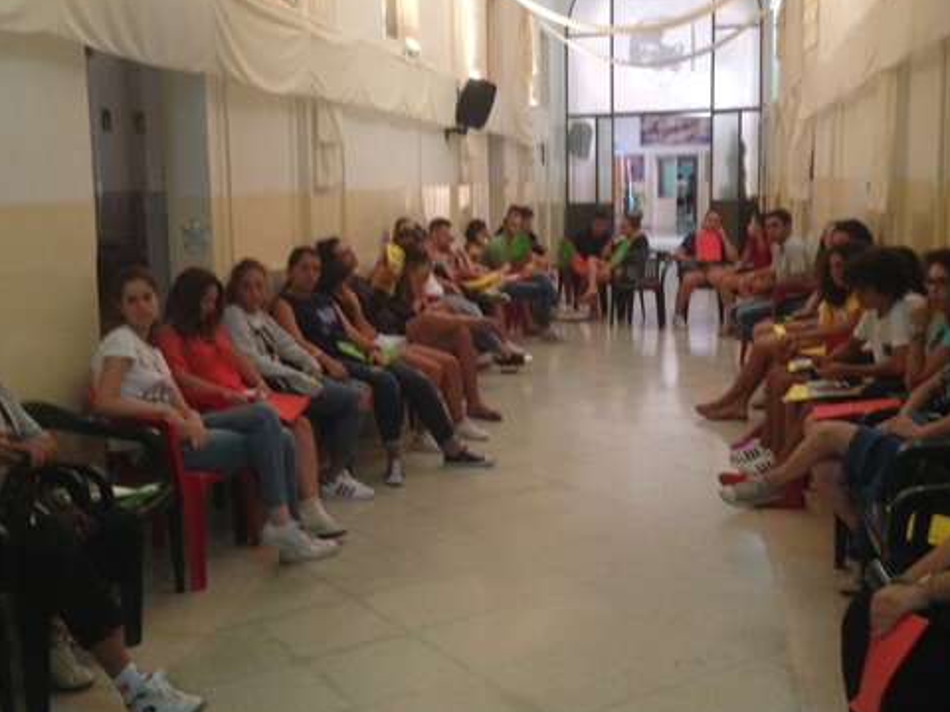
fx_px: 1208
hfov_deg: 42.9
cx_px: 437
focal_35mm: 44
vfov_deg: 32.9
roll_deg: +1.1
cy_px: 324
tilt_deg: -6.3
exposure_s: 1/20
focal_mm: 4.12
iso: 320
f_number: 2.4
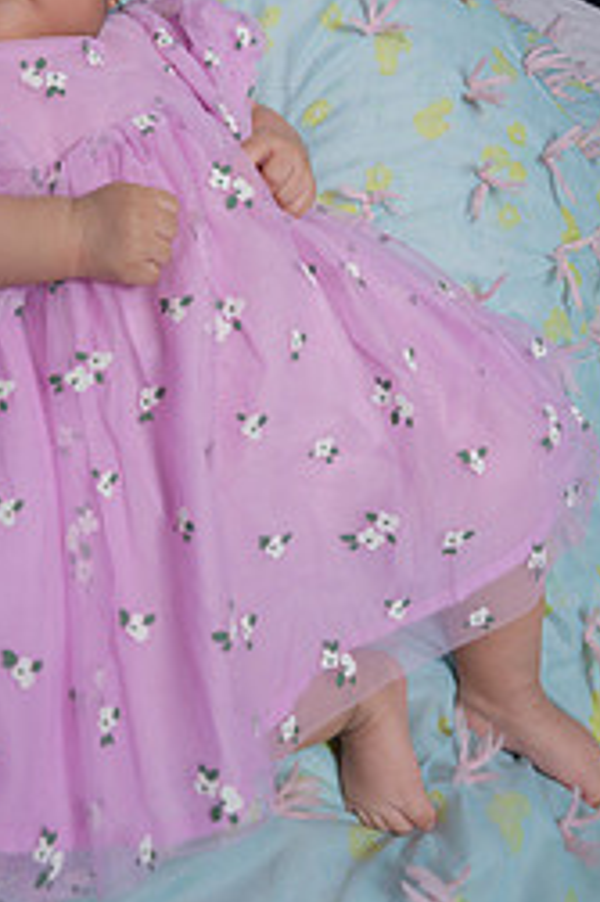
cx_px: 176
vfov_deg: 44.9
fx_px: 1076
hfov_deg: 30.8
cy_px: 309
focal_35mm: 43
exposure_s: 1/60
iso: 640
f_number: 6.3
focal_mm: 24
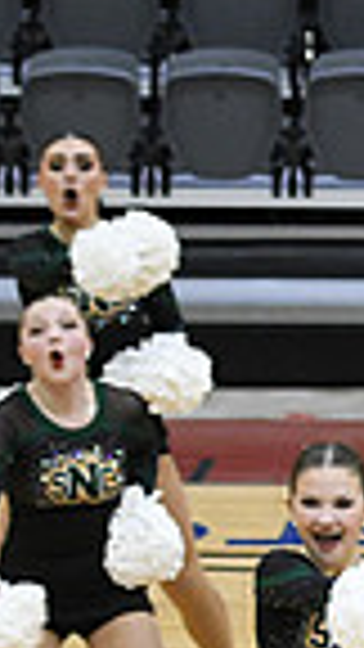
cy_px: 709
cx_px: 1285
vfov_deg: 4.9
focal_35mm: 443
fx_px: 7601
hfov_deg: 2.7
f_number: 2.8
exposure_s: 1/400
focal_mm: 70
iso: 3200
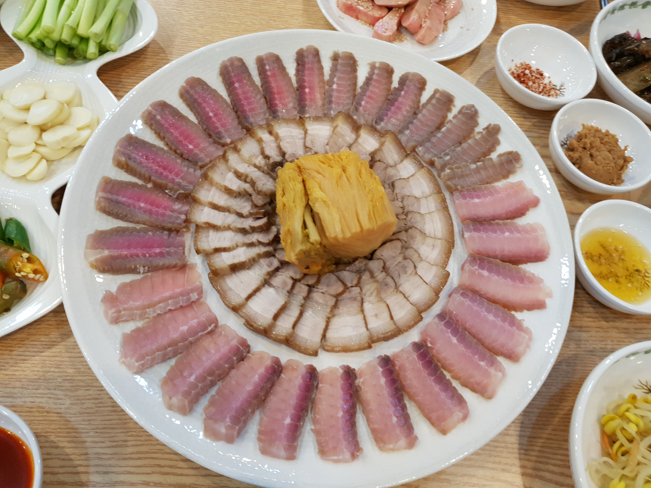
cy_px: 244
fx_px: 489
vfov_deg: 53.1
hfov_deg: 67.3
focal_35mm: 26
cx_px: 326
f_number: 1.5
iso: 160
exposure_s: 1/60
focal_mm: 4.3
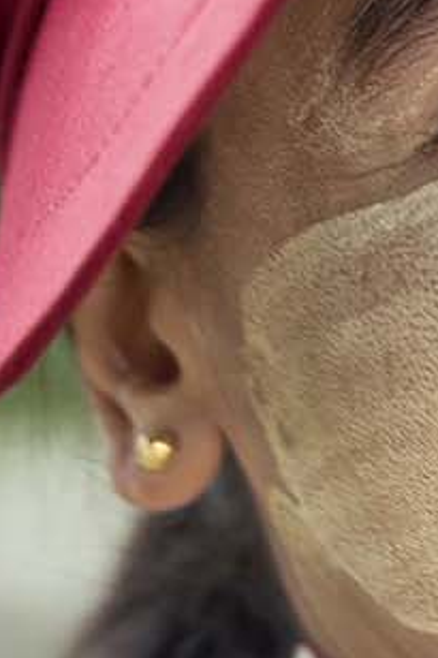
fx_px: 16241
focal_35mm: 889
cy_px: 564
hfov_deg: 1.5
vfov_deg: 2.3
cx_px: 833
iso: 400
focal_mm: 190
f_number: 4.5
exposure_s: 1/80
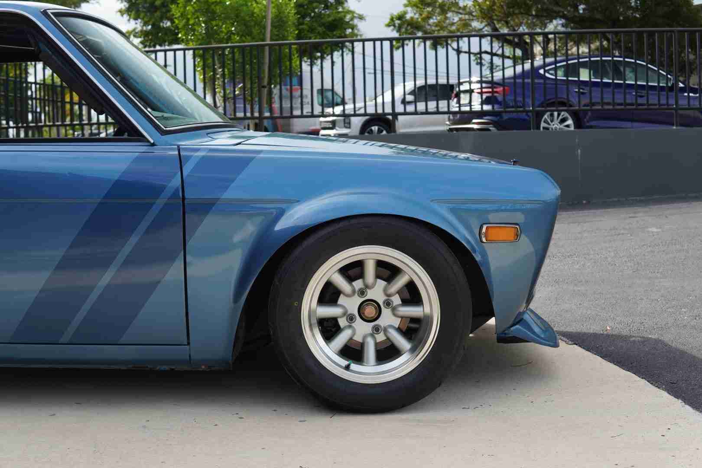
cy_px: 234
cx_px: 351
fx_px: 877
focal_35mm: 45
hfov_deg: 43.6
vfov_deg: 29.9
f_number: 5
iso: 100
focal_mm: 30
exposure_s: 1/100
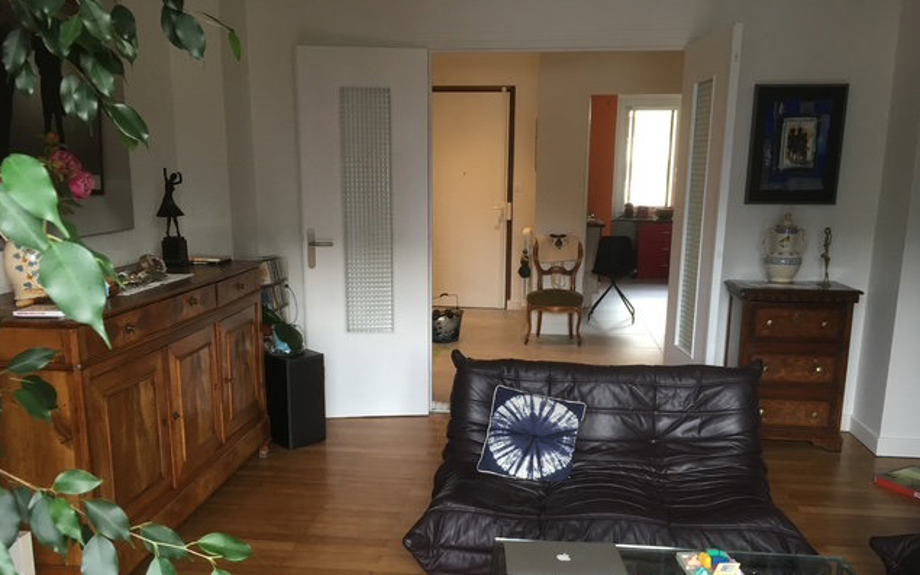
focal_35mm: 31
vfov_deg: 40.4
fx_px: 777
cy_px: 342
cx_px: 459
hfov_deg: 61.2
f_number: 2.2
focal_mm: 4.15
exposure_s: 1/33
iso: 100
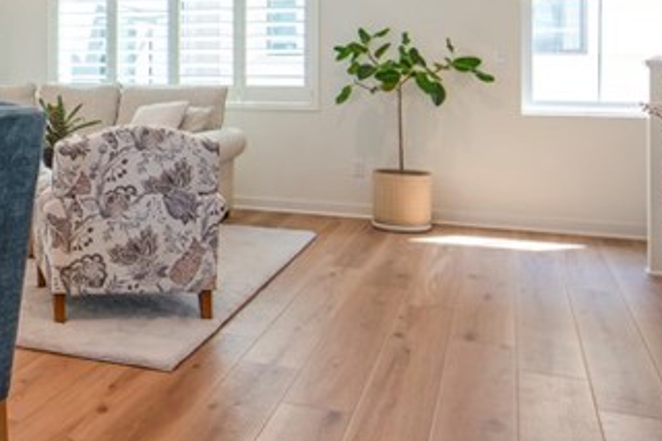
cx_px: -4
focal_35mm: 48
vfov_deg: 26.9
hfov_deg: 36.8
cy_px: 32
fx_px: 882
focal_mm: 15
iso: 250
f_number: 6.3
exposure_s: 1/100
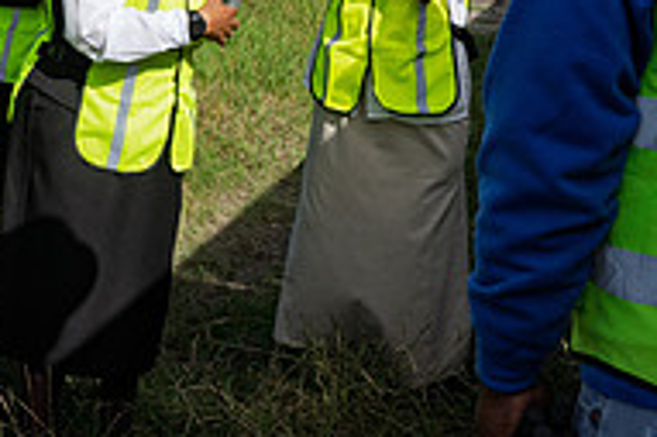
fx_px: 1550
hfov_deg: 23.5
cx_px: 120
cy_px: -71
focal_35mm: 85
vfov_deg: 15.5
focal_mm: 28
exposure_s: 1/320
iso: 200
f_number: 16
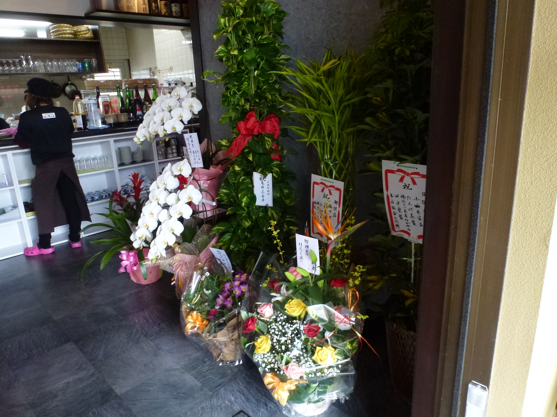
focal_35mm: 24
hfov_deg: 71.6
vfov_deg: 56.8
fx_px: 386
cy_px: 208
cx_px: 278
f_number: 3.3
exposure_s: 1/50
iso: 400
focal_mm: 4.3
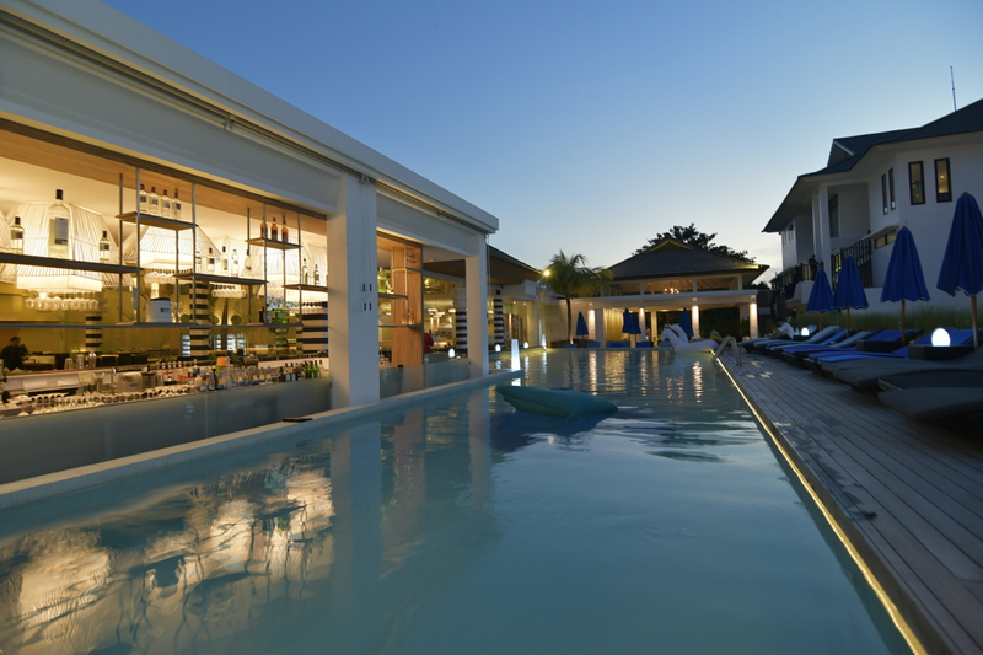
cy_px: 328
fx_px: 450
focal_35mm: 16
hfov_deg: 95.0
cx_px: 492
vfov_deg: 72.0
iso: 800
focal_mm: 11
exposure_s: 1/25
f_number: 4
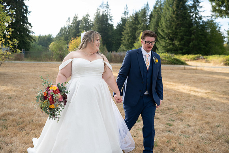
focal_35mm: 35
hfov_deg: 54.4
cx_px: 114
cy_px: 76
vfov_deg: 37.9
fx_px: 223
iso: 400
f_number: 2.8
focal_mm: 35
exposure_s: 1/1600
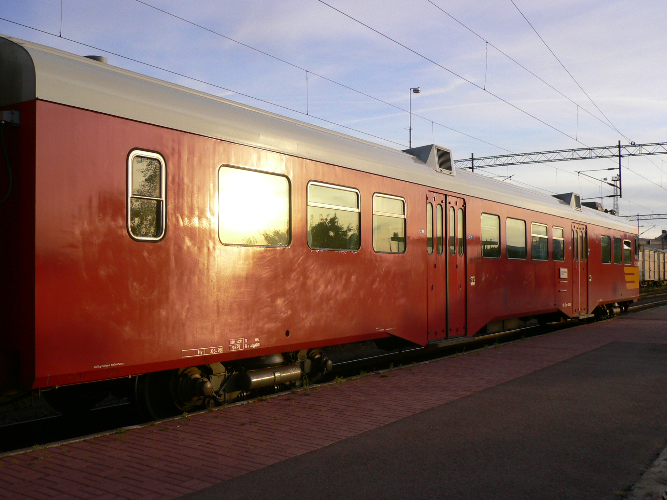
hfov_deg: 45.8
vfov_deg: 35.1
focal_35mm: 41
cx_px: 334
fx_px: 790
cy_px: 250
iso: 80
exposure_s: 1/400
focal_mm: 6.8
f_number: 3.1
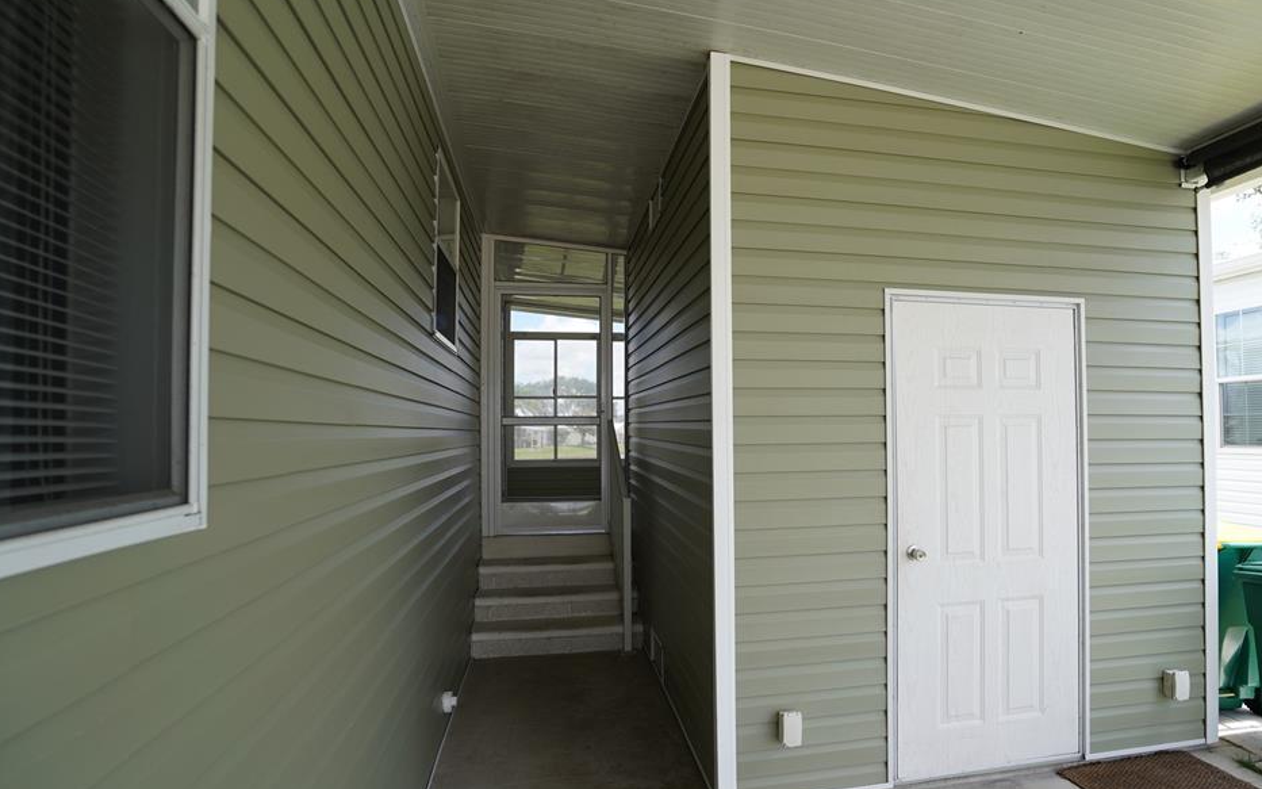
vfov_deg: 62.2
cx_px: 680
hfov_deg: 87.8
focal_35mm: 19
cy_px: 421
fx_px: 653
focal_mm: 17
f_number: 4
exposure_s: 1/160
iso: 100
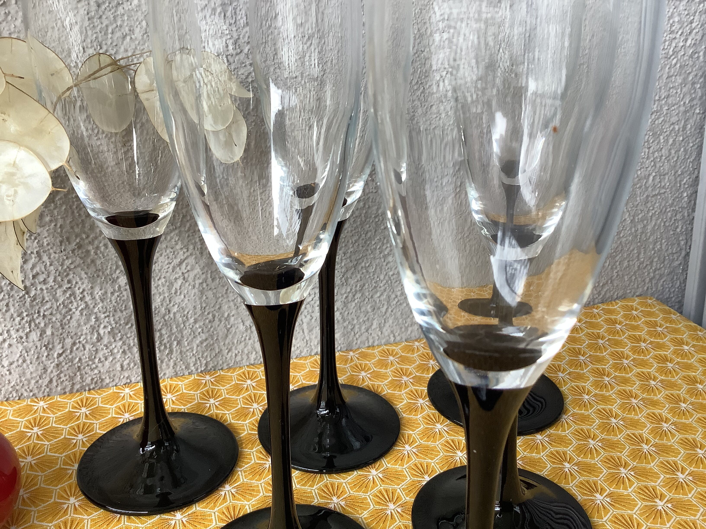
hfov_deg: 58.4
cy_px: 264
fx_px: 632
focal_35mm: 31
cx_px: 353
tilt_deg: -16.7
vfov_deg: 45.4
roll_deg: +0.8
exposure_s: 1/60
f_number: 2.4
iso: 125
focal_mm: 3.3
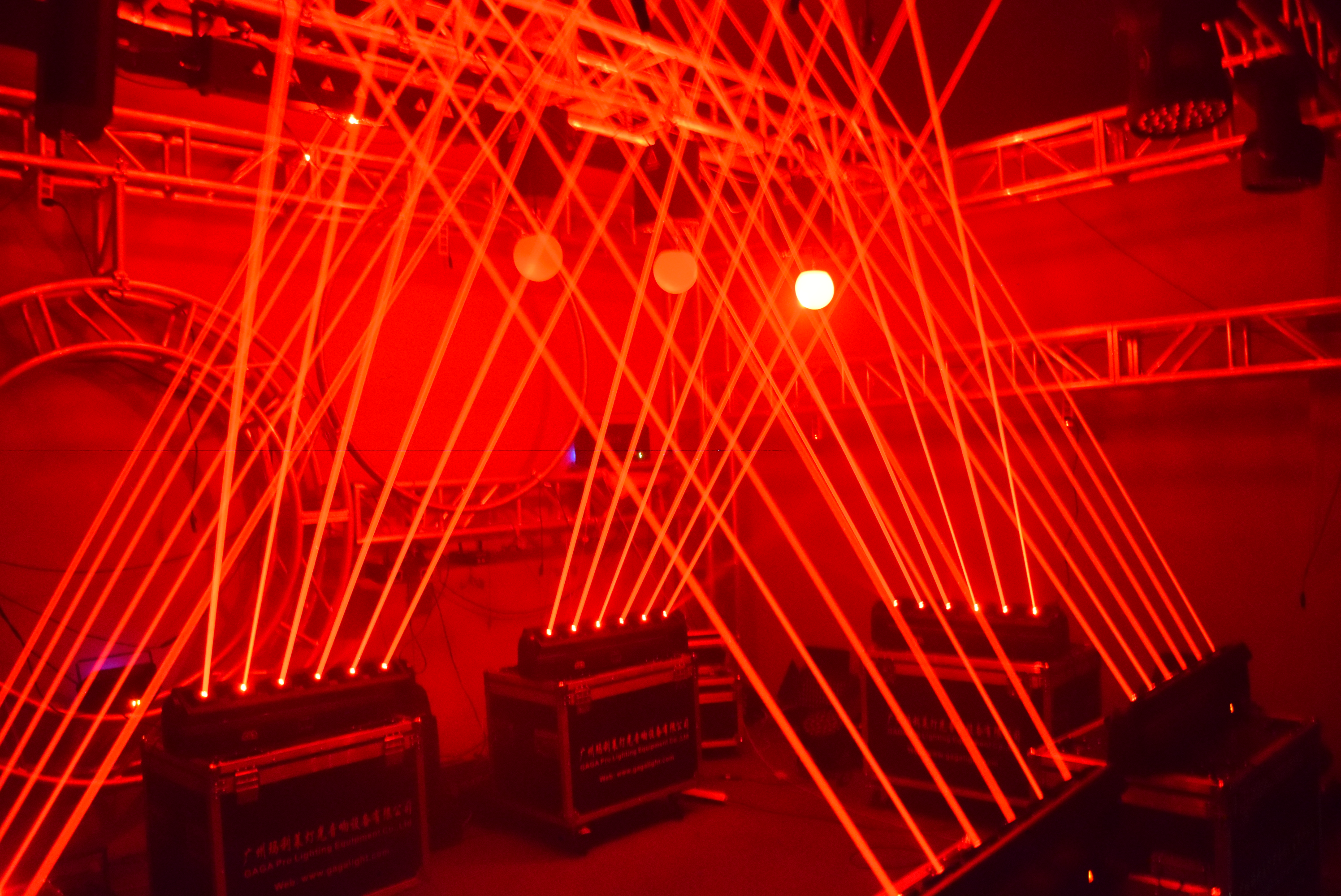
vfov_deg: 48.0
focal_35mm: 27
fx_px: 1006
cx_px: 670
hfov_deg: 67.3
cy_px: 448
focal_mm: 18
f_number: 3.5
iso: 6400
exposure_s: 1/13
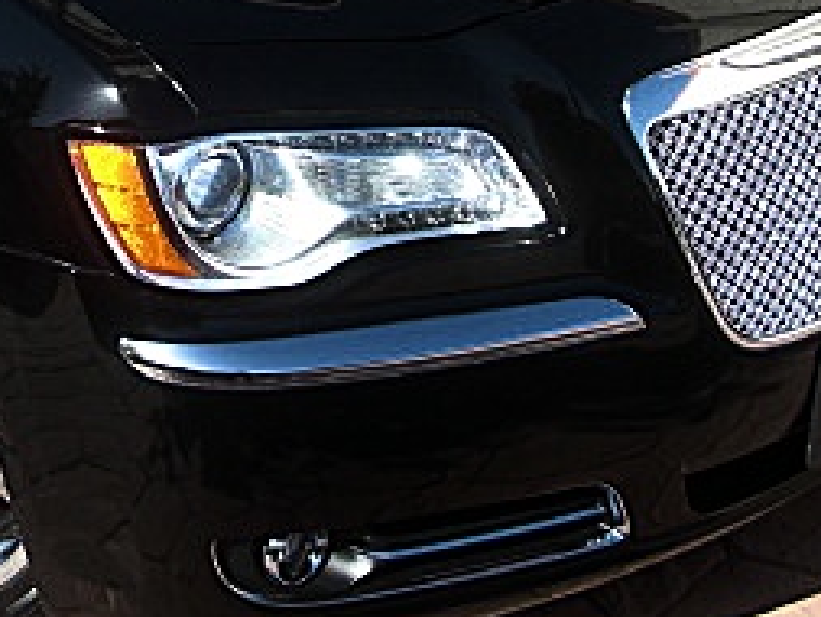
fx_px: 2159
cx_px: 84
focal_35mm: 91
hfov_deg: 21.1
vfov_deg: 16.0
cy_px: 55
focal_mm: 6.3
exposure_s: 1/400
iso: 50
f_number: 2.8
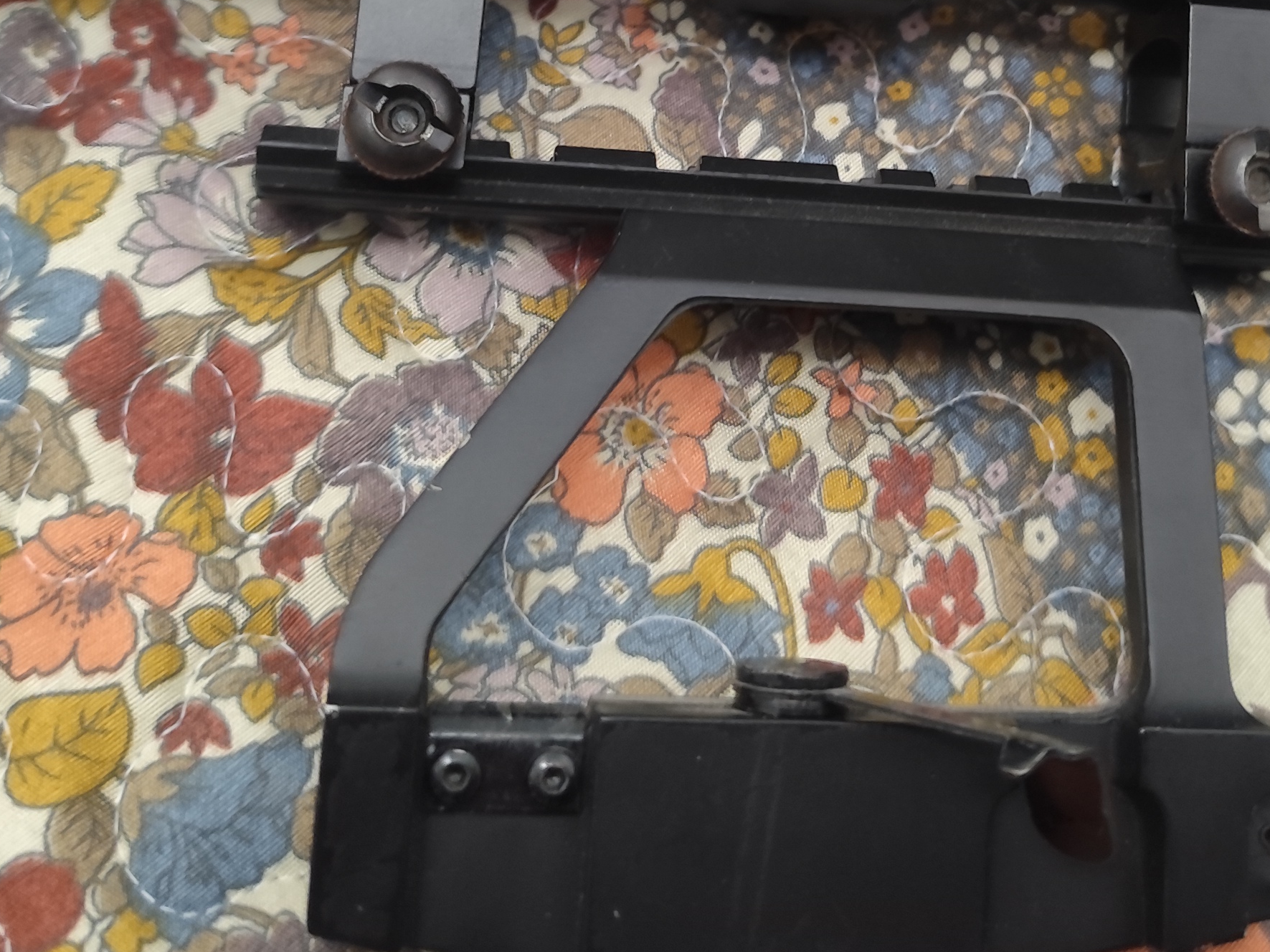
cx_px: 810
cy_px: -38
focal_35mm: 53
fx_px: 1944
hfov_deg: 35.9
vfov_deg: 25.9
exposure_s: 1/25
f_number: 1.65
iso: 1600
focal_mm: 6.14
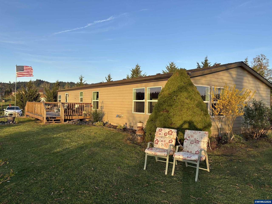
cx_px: 136
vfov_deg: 53.1
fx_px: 204
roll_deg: -1.2
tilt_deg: +0.8
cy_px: 102
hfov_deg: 67.3
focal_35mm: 26
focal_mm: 5.96
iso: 50
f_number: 1.6
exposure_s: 1/831
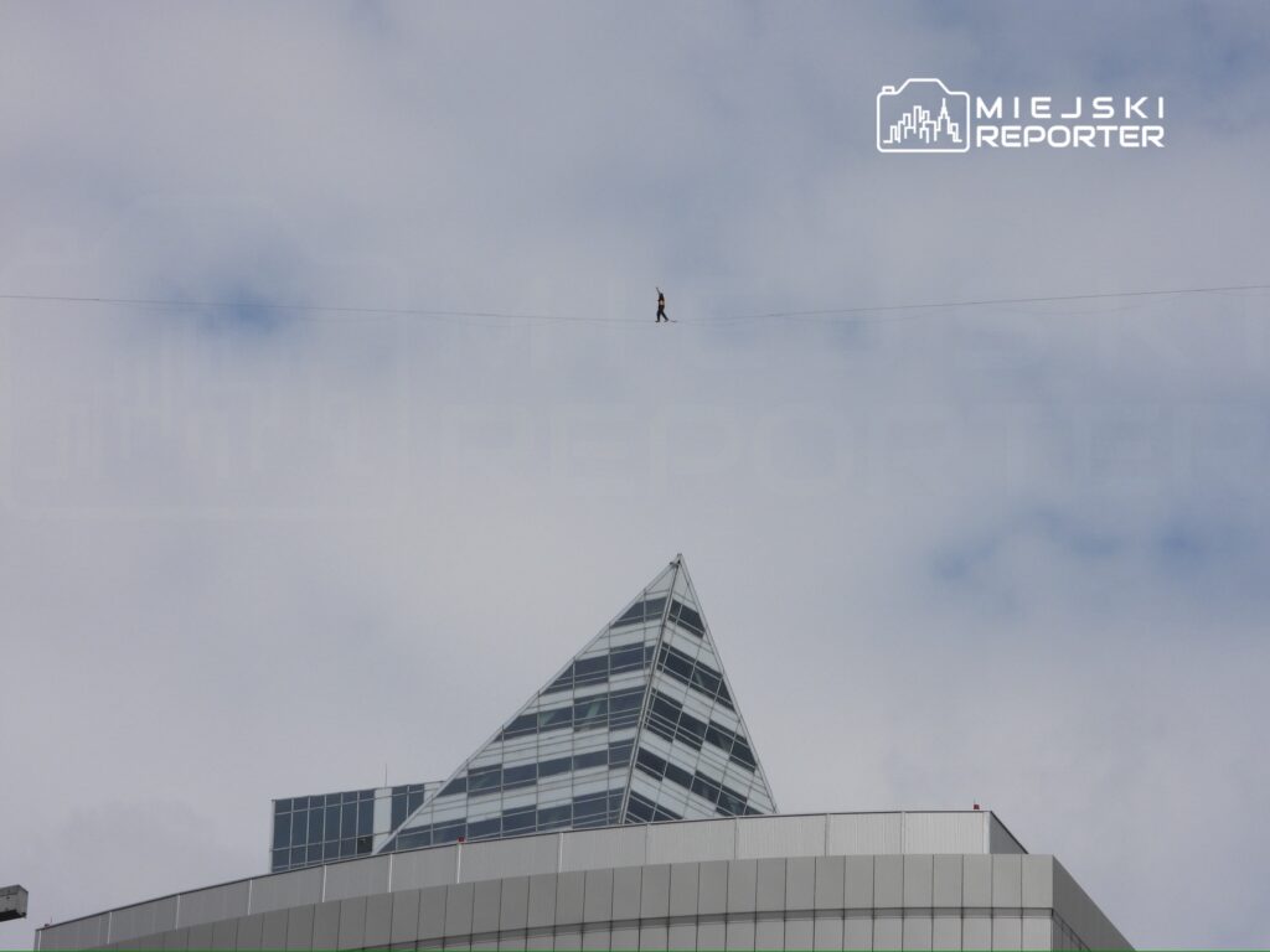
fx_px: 5687
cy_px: 476
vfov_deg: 9.6
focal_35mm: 155
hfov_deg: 12.7
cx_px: 635
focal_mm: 27.9
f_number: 4.5
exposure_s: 1/1600
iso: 100
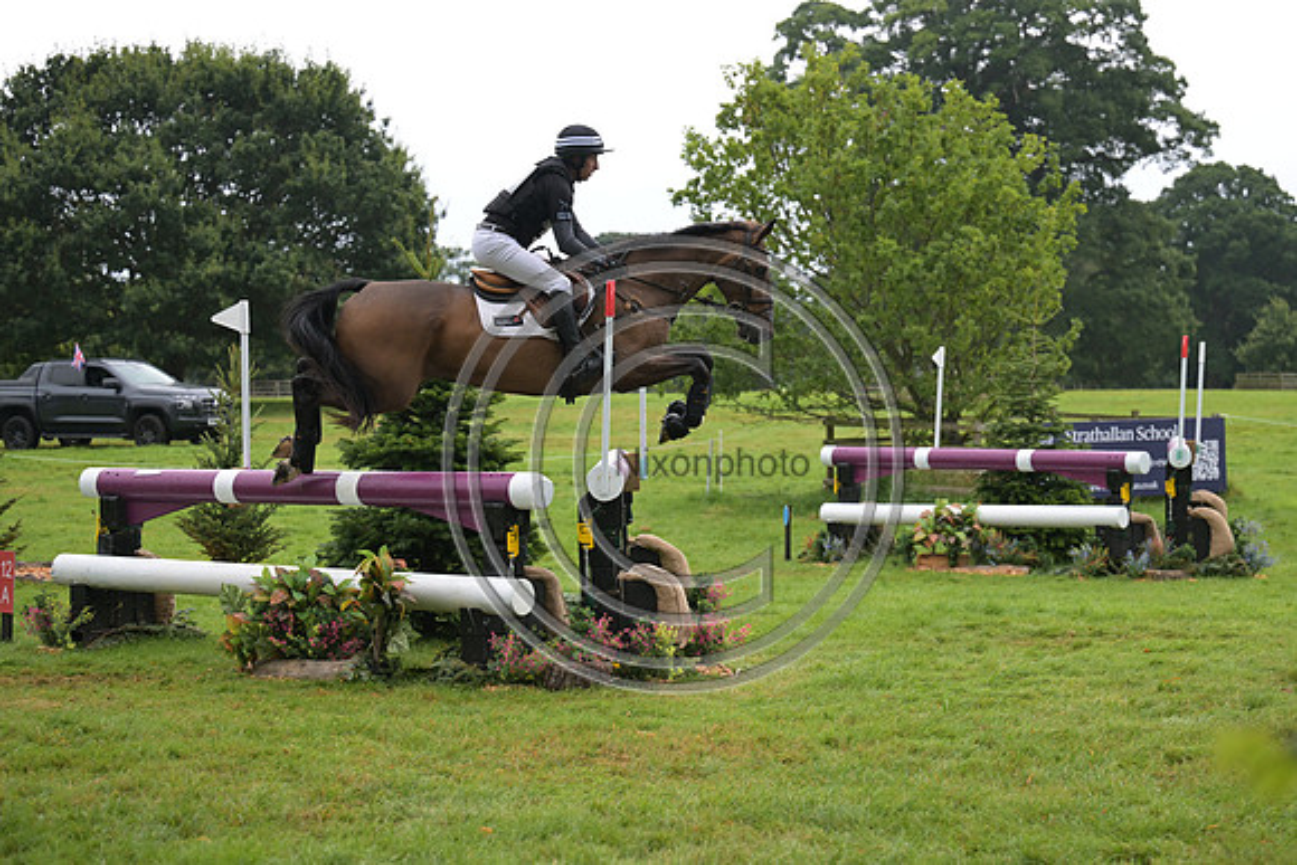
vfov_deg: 19.5
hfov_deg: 28.8
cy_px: 432
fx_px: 2522
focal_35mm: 70
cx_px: 648
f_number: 3.2
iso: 1250
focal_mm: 70
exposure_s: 1/1250
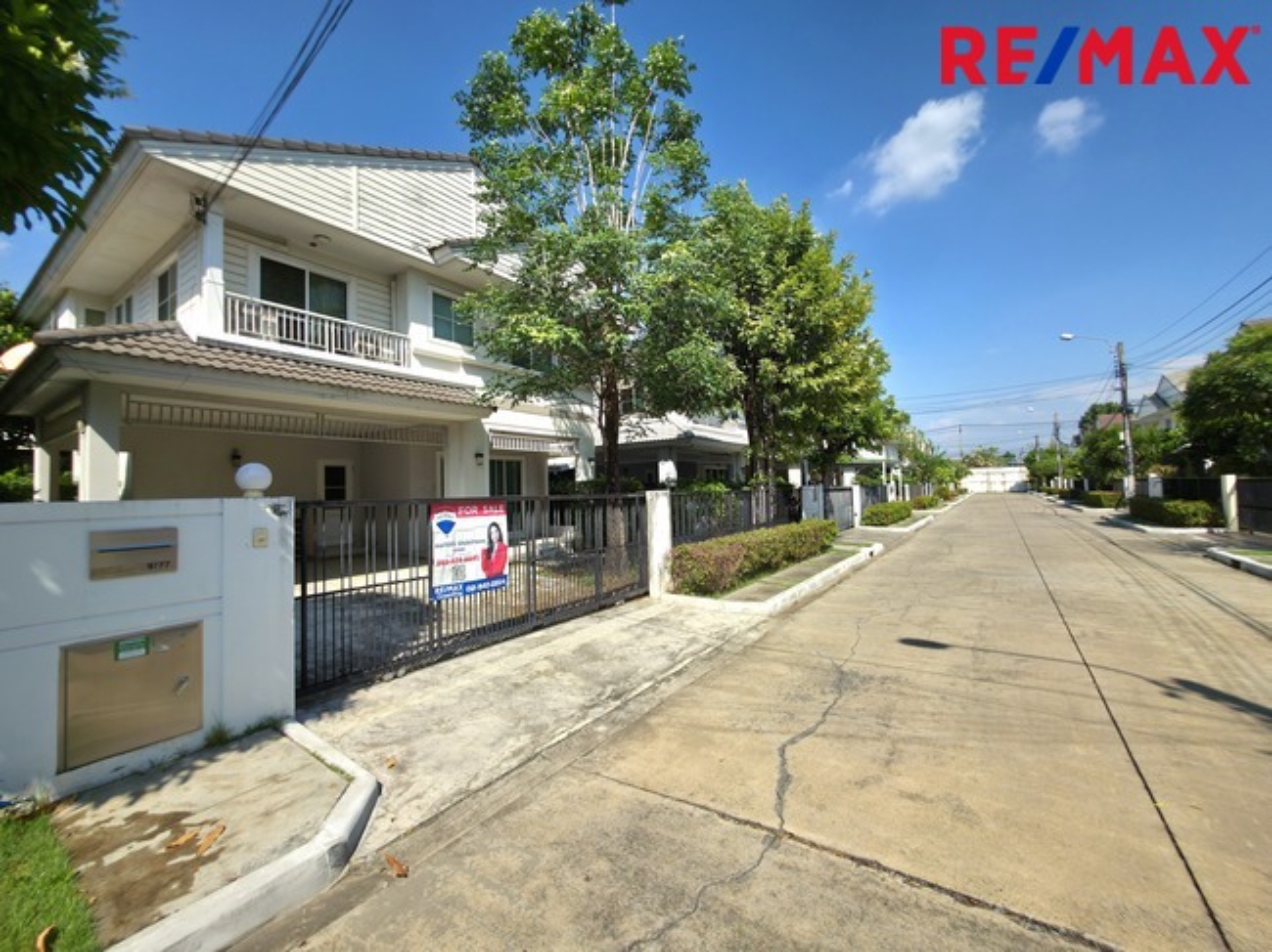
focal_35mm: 13
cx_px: 636
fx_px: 478
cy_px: 476
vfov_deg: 89.9
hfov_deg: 106.2
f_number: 1.9
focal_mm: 2.2
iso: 20
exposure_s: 1/1250
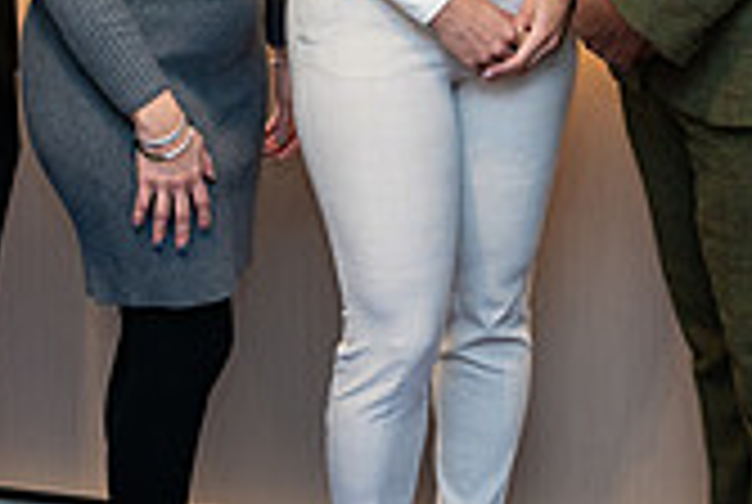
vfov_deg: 12.8
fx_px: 2114
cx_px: 628
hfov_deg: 19.9
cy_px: -274
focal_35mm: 101
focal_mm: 27
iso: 400
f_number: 3.2
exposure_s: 1/160
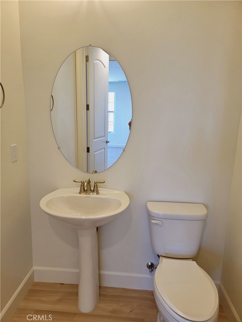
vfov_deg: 71.6
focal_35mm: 24
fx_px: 224
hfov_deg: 56.8
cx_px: 121
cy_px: 161
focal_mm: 6.7
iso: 100
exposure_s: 1/120
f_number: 1.8
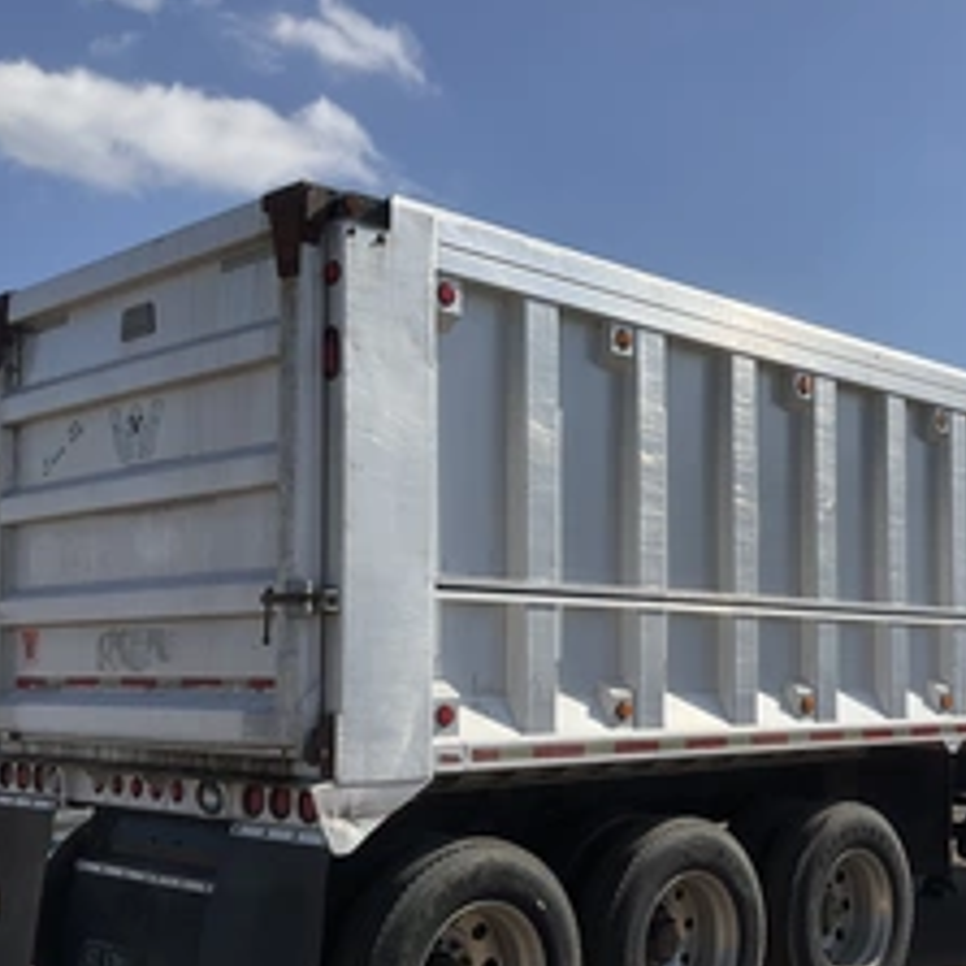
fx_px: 1452
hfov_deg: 36.4
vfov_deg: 36.6
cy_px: 593
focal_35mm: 46
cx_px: 650
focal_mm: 3
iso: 25
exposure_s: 1/3125
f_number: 1.8
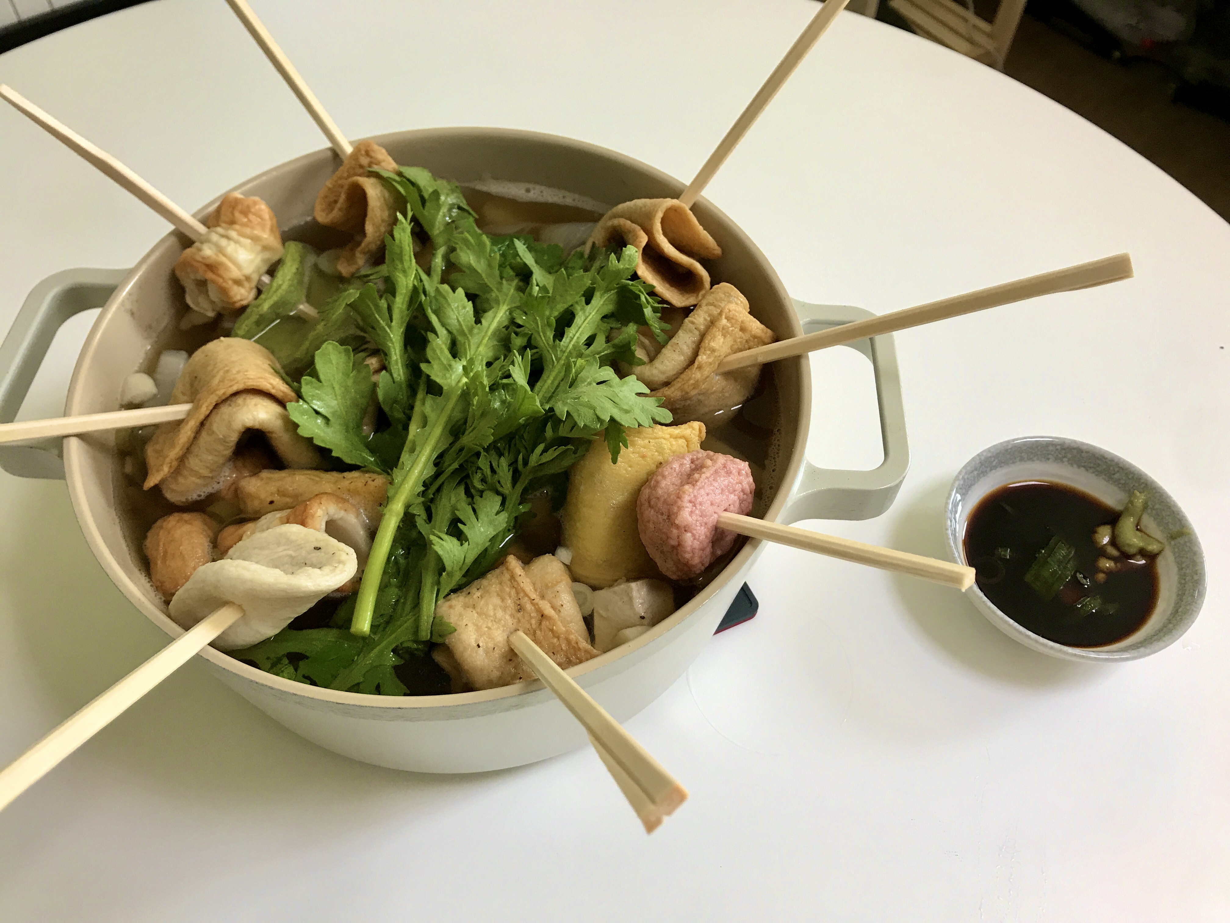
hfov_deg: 63.4
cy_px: 462
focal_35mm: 28
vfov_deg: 49.7
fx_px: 995
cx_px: 615
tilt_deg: -53.7
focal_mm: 3.99
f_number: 1.8
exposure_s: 1/40
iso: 25
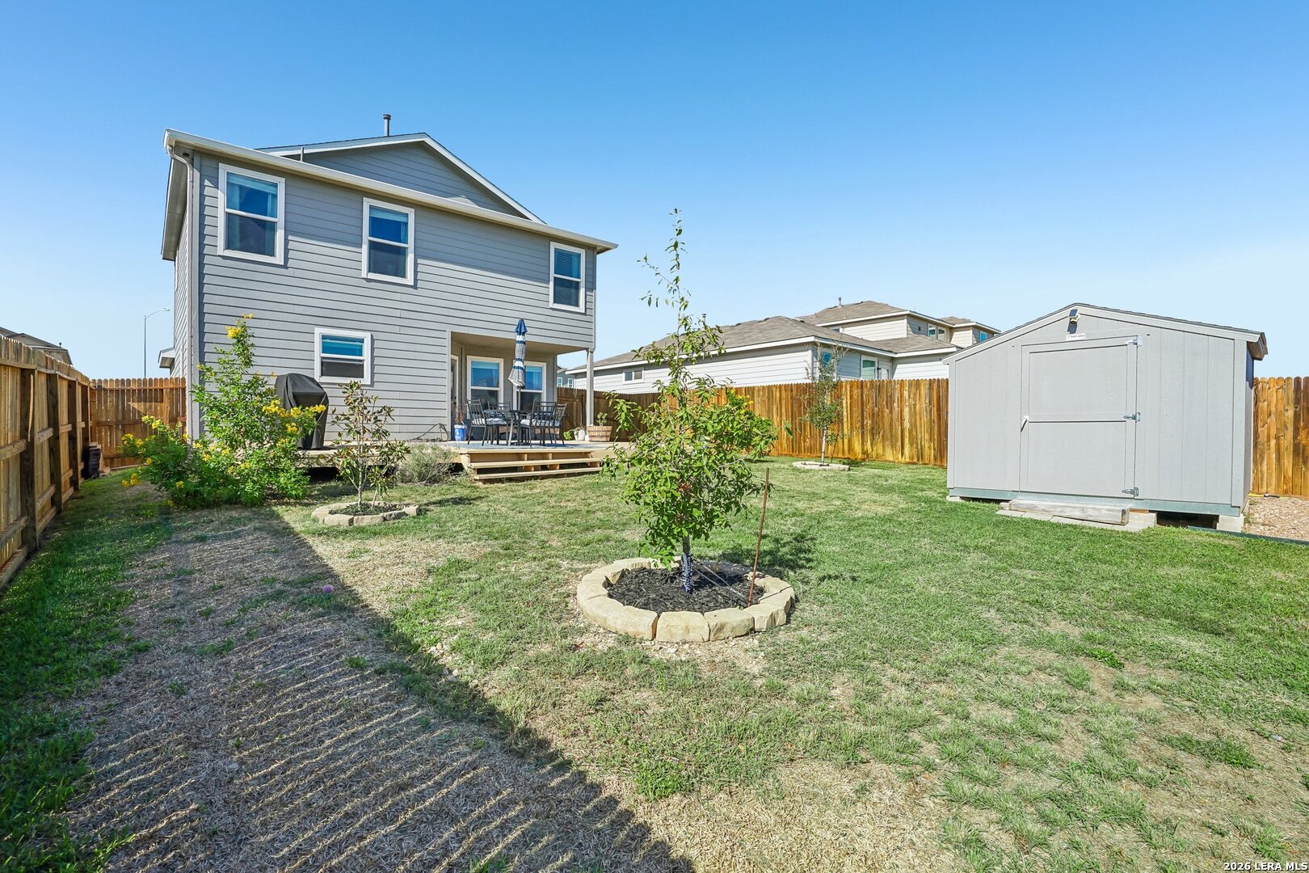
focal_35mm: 16
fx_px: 582
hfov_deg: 96.7
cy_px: 436
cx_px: 654
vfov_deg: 73.7
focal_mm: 16
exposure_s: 1/400
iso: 200
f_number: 8
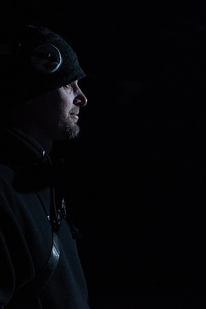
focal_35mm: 115
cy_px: 140
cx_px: 108
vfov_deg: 17.8
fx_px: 986
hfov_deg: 11.9
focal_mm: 70
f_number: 2.8
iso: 3200
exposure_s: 1/50
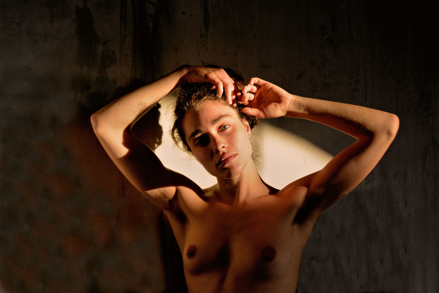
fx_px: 951
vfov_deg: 17.5
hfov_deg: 26.0
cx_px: 220
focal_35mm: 78
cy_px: 146
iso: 800
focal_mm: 78
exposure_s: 1/160
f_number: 7.1
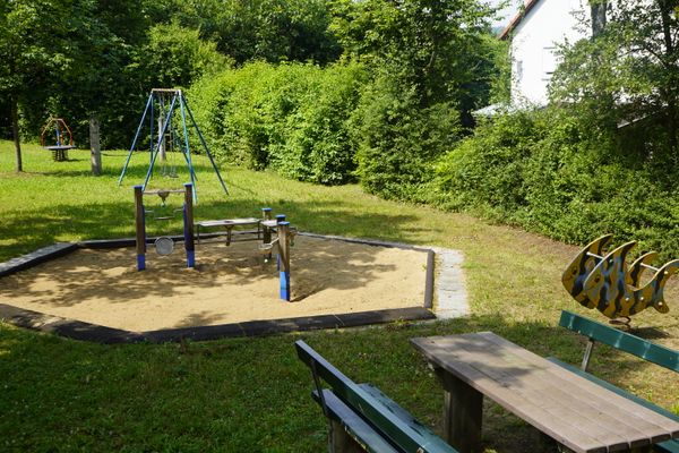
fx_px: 792
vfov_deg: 31.9
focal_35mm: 42
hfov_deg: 46.4
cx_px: 340
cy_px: 226
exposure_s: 1/125
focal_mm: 28
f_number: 8
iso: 100
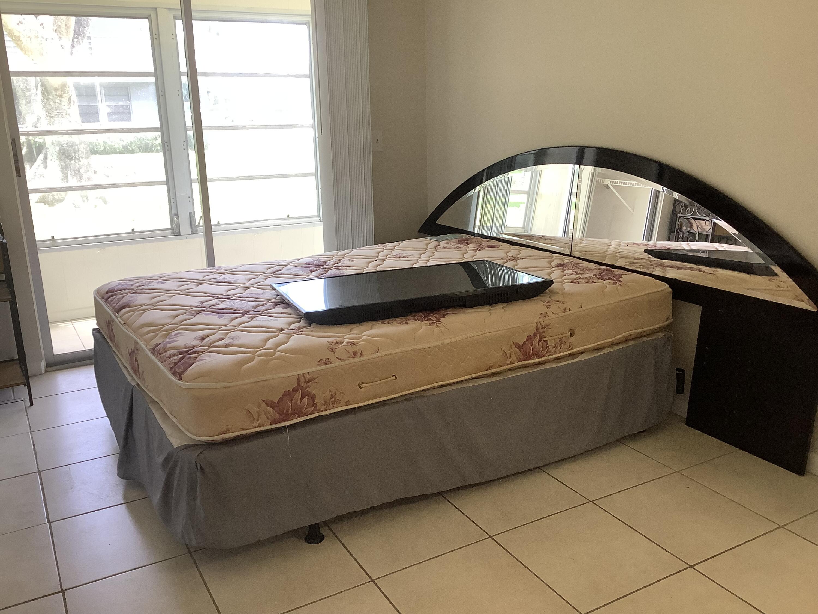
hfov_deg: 58.4
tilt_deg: -15.6
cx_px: 409
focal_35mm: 31
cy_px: 307
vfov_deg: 45.4
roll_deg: -0.1
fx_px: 733
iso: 80
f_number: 2.4
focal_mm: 3.3
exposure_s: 1/60
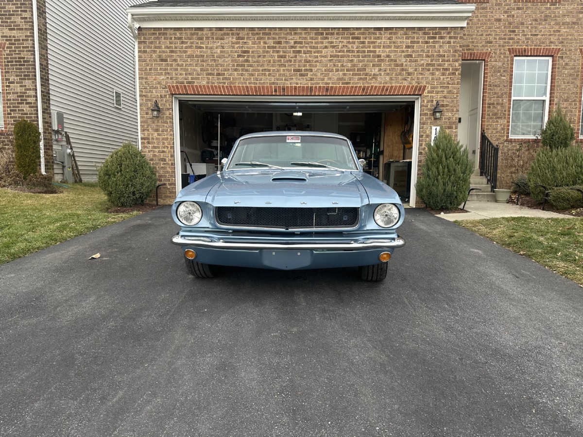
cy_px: 218
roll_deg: +0.4
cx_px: 292
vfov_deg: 56.8
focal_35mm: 24
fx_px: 404
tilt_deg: -3.3
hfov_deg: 71.6
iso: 80
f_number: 1.78
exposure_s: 1/564
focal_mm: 6.86
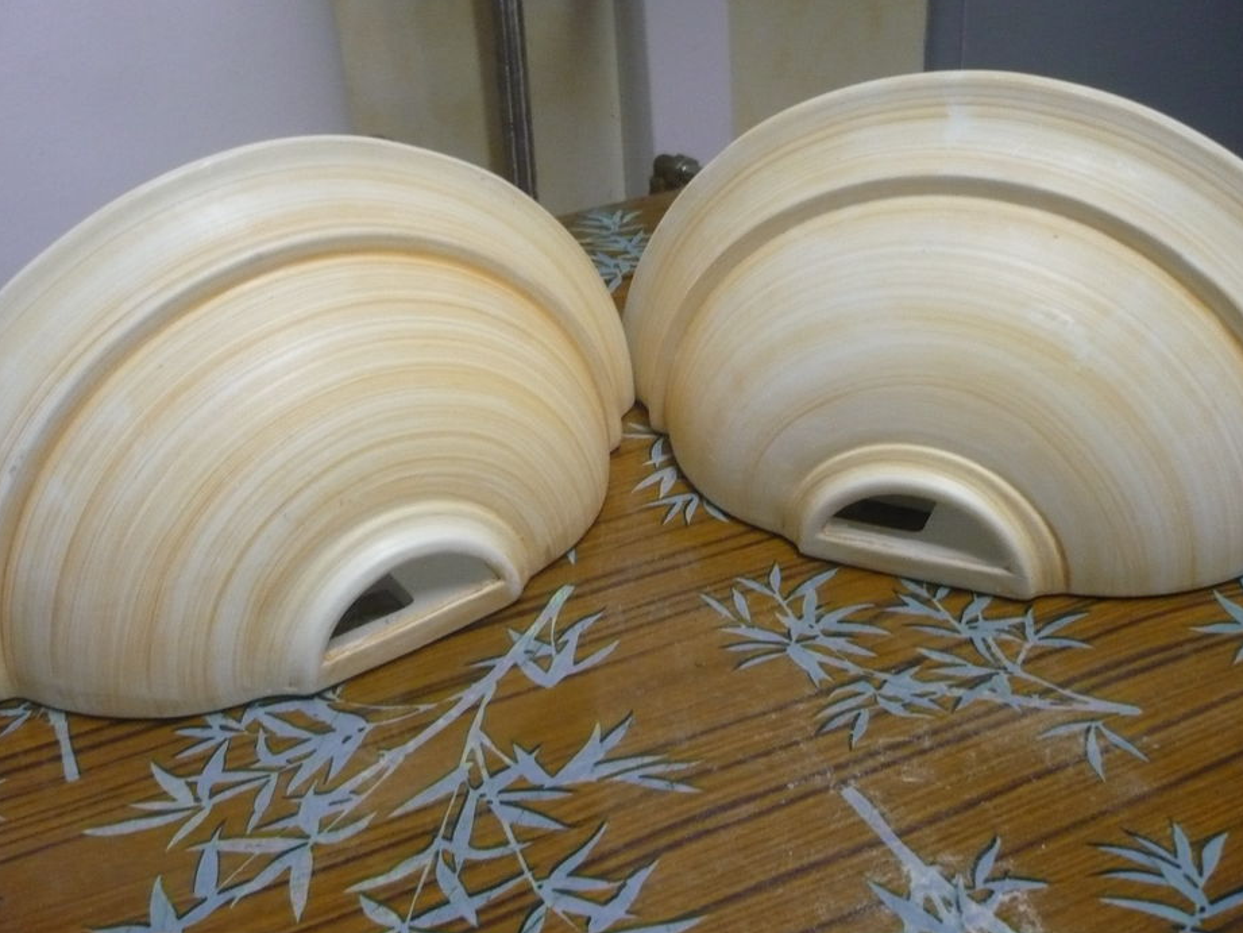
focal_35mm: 38
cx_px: 605
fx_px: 1365
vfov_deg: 37.7
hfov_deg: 49.0
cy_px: 459
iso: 400
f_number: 2.8
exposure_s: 1/60
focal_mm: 5.8
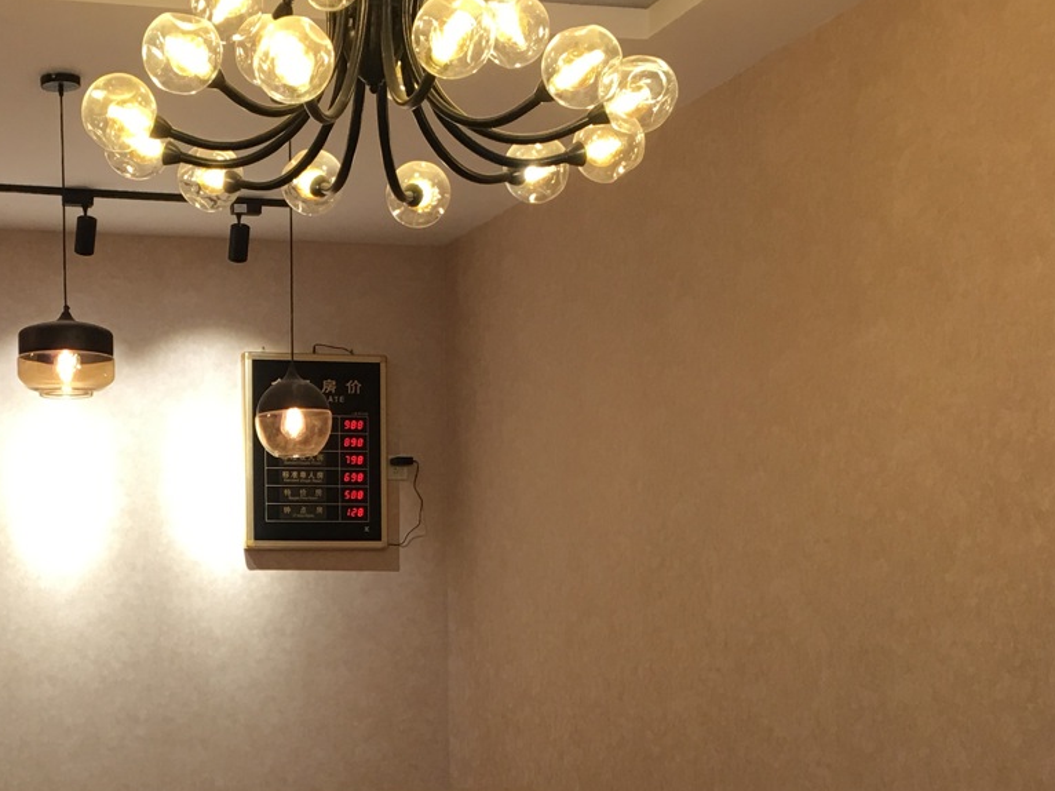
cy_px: 715
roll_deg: +0.8
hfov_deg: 30.3
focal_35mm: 63
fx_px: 1919
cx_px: 291
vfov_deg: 22.7
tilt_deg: -0.8
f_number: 2.2
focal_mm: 4.15
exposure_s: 1/33
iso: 32
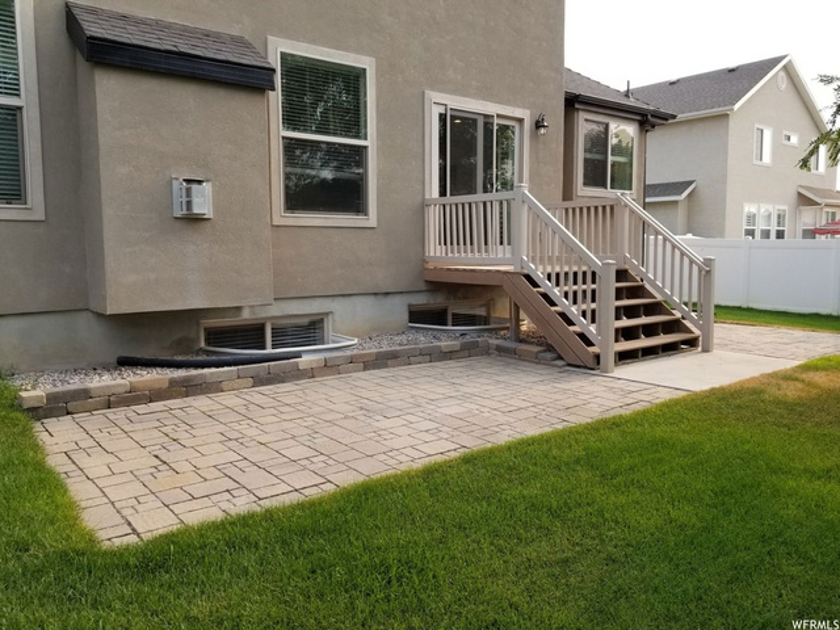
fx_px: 631
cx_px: 420
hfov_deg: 67.3
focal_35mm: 26
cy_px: 315
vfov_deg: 53.1
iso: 50
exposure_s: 1/477
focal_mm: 4.25
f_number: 1.7
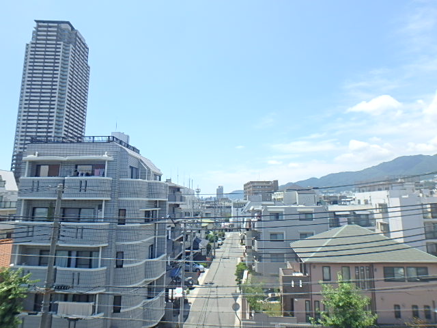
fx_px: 265
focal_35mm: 21
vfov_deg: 63.4
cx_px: 218
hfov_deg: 79.0
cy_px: 164
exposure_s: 1/800
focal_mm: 3.7
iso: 125
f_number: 3.5
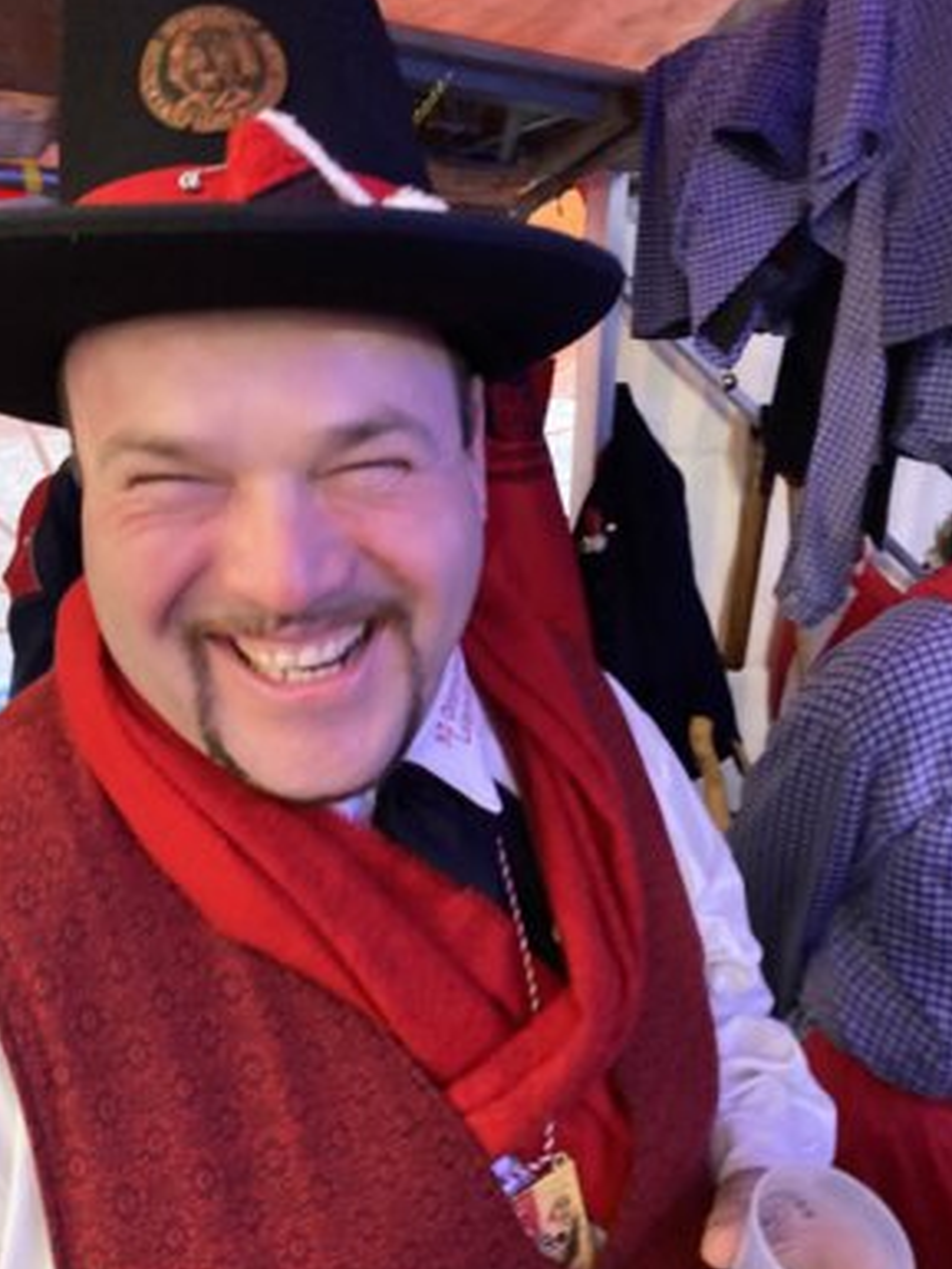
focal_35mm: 27
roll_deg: -0.9
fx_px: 990
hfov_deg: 51.4
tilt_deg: -14.5
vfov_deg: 65.3
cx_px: 484
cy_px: 646
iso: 500
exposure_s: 1/33
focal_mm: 4.25
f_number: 1.8
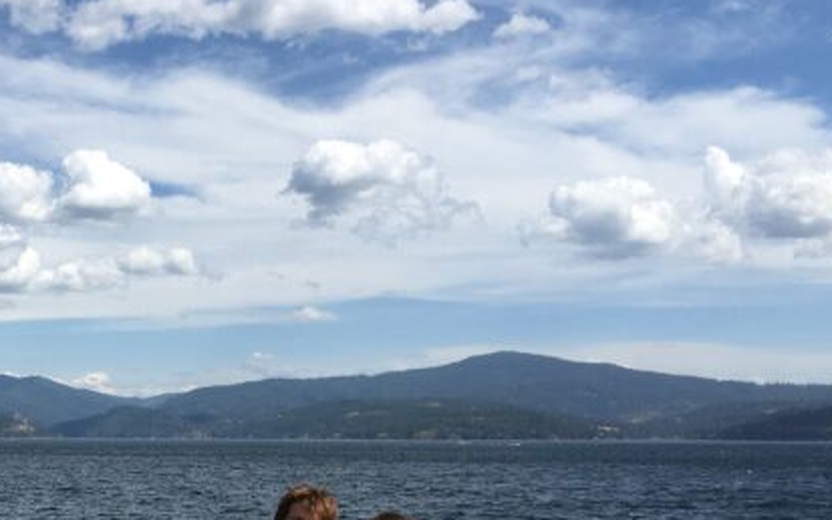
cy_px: 484
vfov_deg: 21.4
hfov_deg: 33.3
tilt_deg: -3.2
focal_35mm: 59
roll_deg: -0.2
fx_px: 1338
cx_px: 141
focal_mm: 4.15
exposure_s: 1/2262
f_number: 2.2
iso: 25
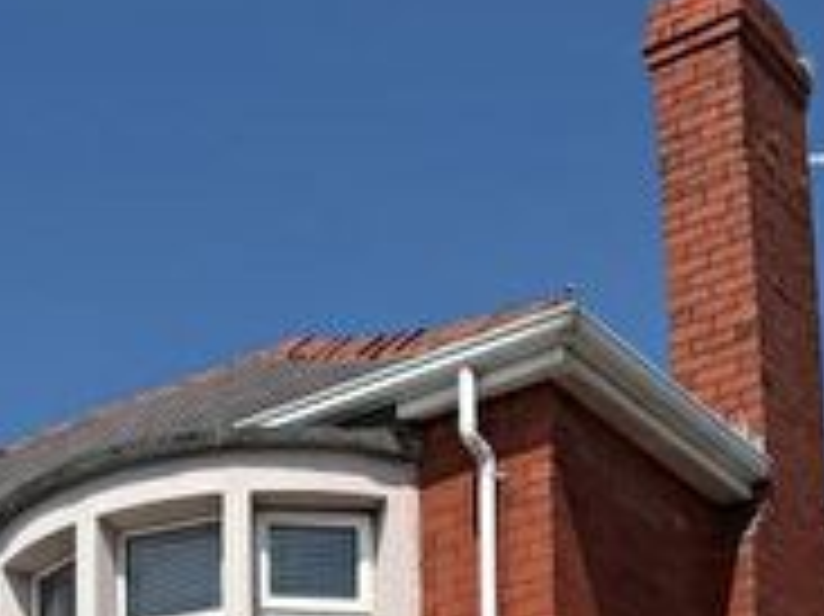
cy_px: 1135
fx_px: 2189
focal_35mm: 92
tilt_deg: +7.8
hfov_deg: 21.2
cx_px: 270
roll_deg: +1.1
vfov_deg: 14.1
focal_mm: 6.76
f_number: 1.78
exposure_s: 1/6173
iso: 80
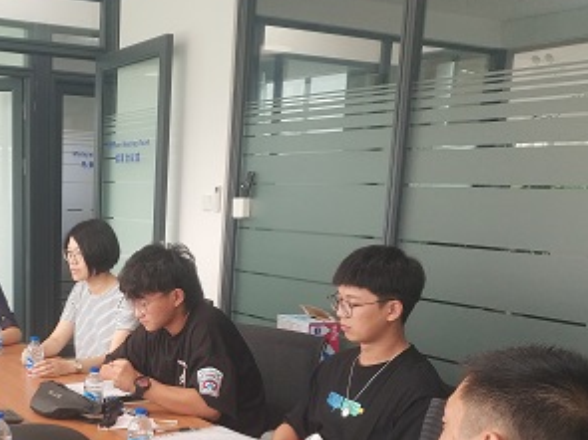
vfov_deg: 23.8
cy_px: 382
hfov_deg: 31.1
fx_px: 1019
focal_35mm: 60
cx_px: 93
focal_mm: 4.5
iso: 176
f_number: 2
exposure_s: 1/33
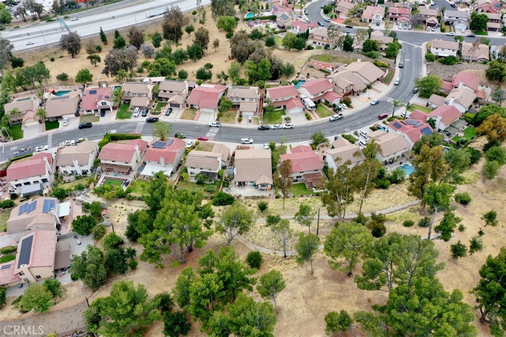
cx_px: 253
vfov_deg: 46.4
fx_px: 393
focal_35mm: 28
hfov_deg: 65.5
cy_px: 168
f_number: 5
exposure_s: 1/240
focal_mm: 10.26
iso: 100
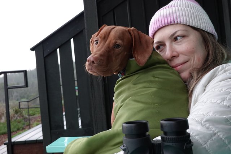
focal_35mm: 42
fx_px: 269
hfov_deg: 46.4
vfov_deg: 31.9
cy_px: 77
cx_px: 116
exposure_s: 1/50
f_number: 4
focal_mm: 15.59
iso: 640
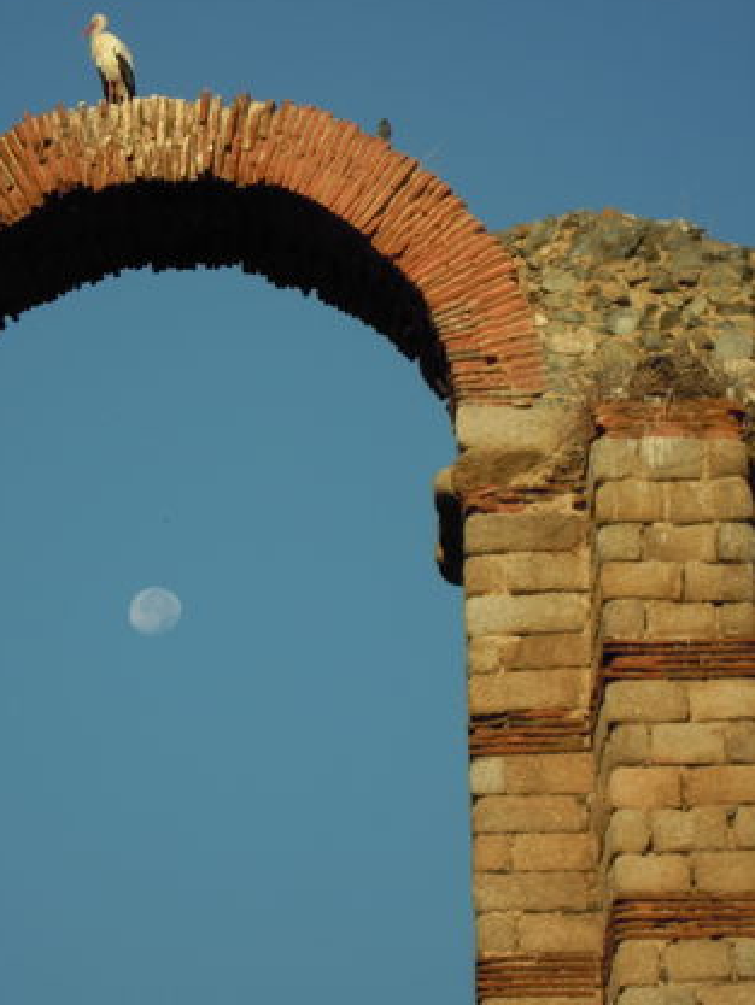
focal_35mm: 215
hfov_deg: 6.9
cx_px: 178
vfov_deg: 9.2
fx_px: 6249
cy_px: 465
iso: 100
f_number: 6.6
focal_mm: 25
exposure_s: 1/400
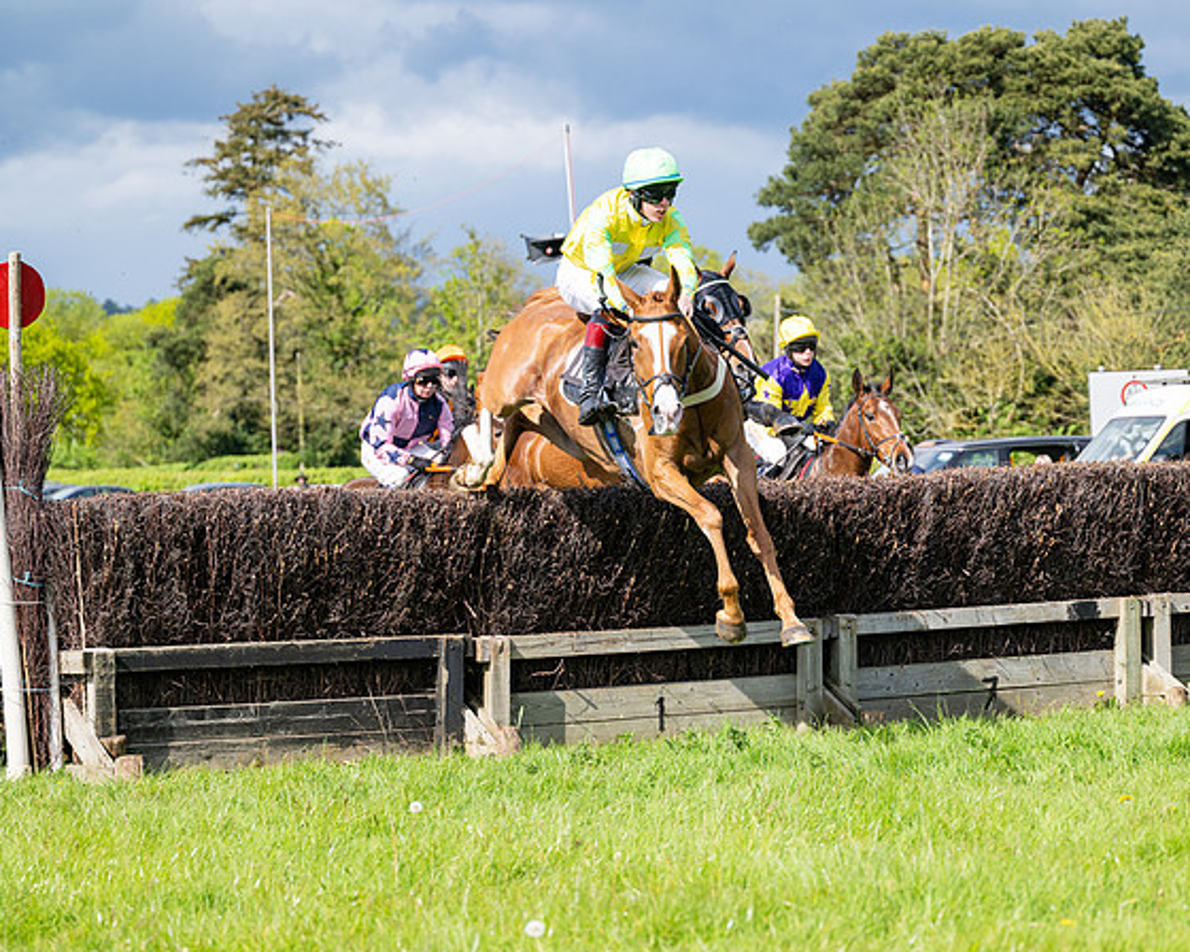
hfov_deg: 17.3
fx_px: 3909
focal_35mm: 111
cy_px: 476
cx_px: 594
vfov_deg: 13.9
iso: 200
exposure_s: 1/1600
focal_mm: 98
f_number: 4
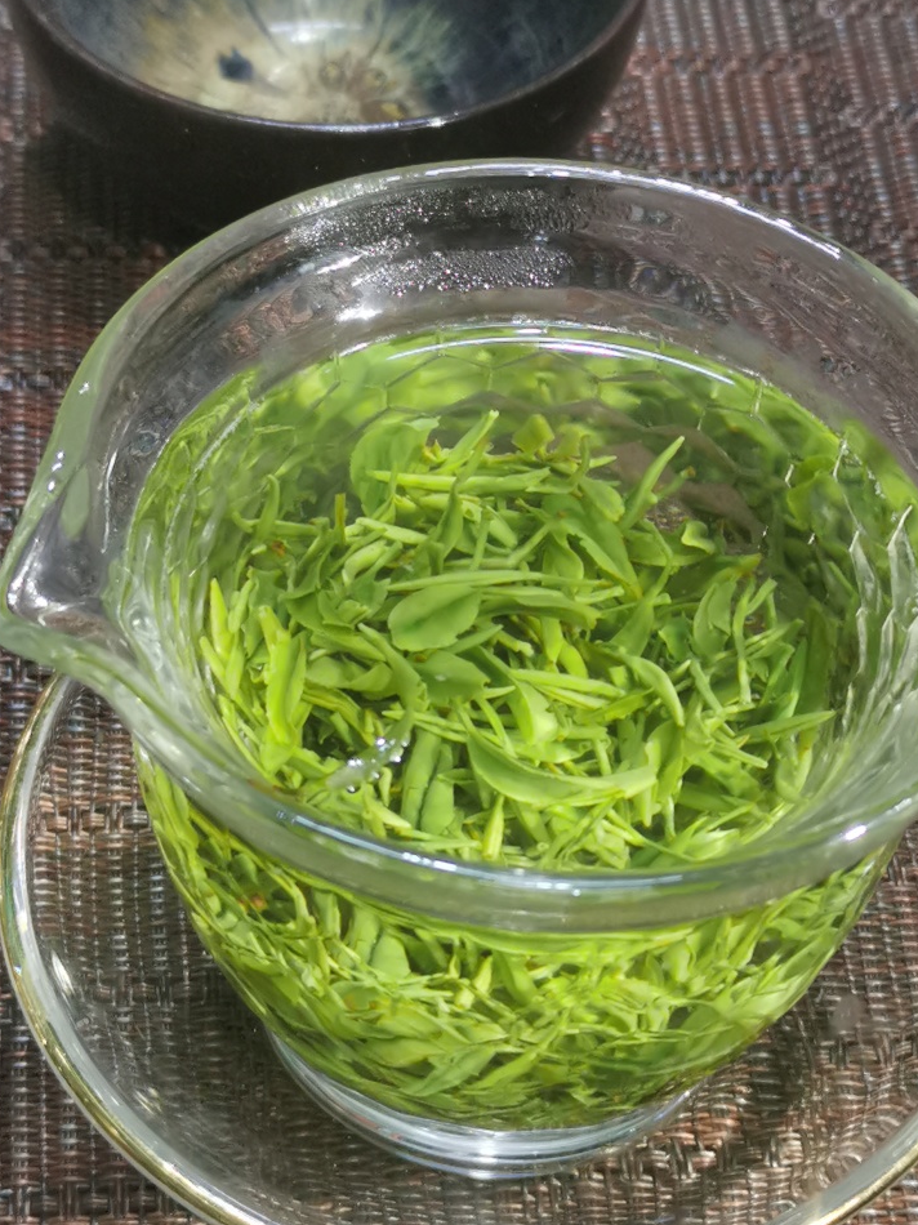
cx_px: 499
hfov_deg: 16.2
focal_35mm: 91
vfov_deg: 21.5
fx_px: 3219
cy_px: 573
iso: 400
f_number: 1.8
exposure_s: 1/50
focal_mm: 5.58
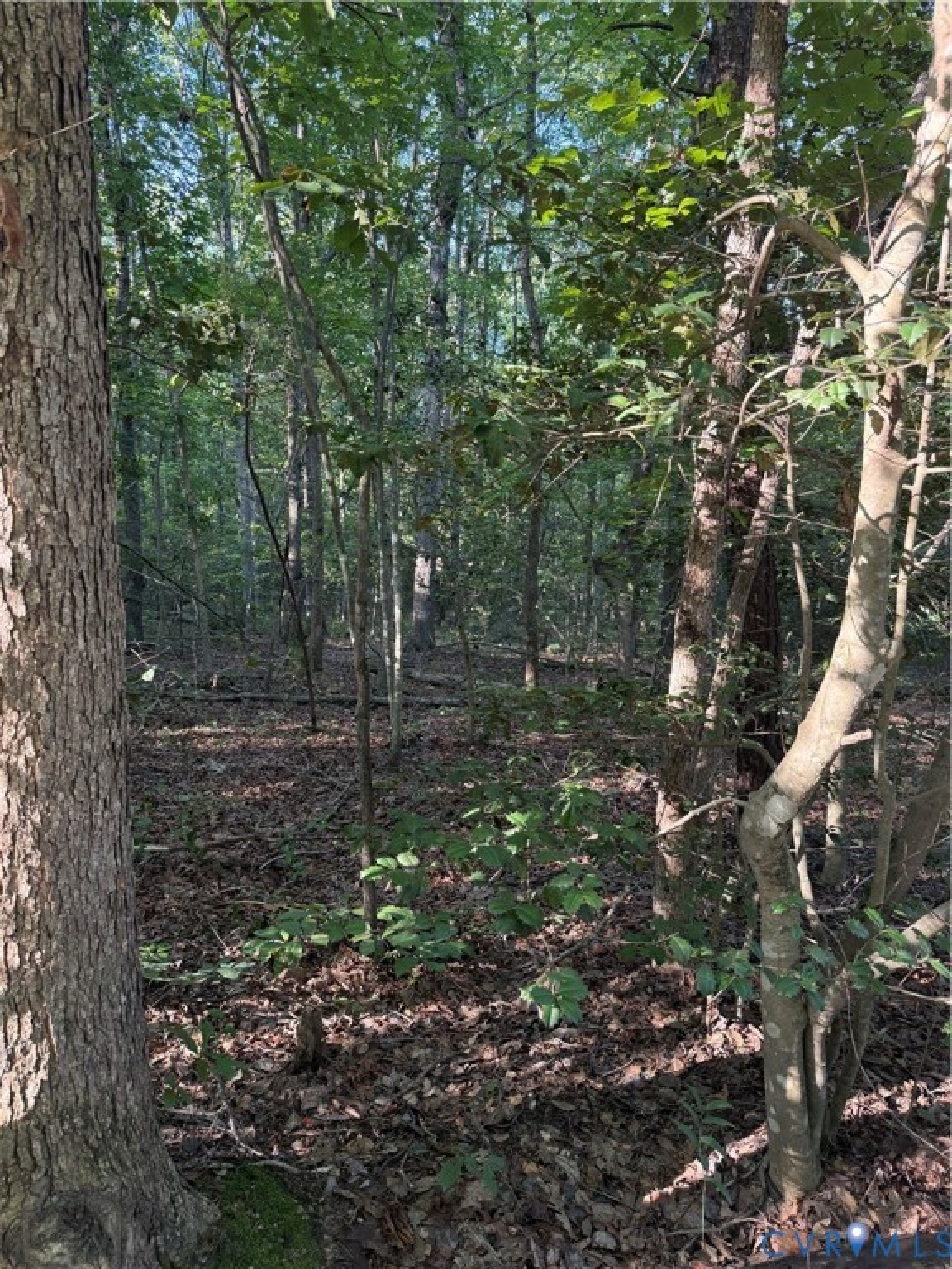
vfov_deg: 71.6
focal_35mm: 24
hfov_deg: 56.8
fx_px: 880
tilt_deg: -8.2
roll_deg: -2.6
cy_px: 634
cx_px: 476
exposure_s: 1/135
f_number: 1.78
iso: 200
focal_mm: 6.76
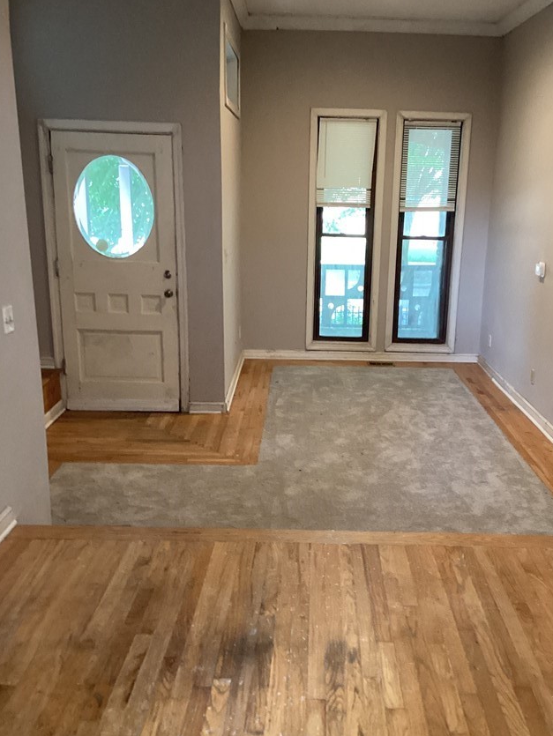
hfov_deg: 37.6
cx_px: 333
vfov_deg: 48.8
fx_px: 809
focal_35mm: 38
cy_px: 415
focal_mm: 3.3
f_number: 2.4
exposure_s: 1/40
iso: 320
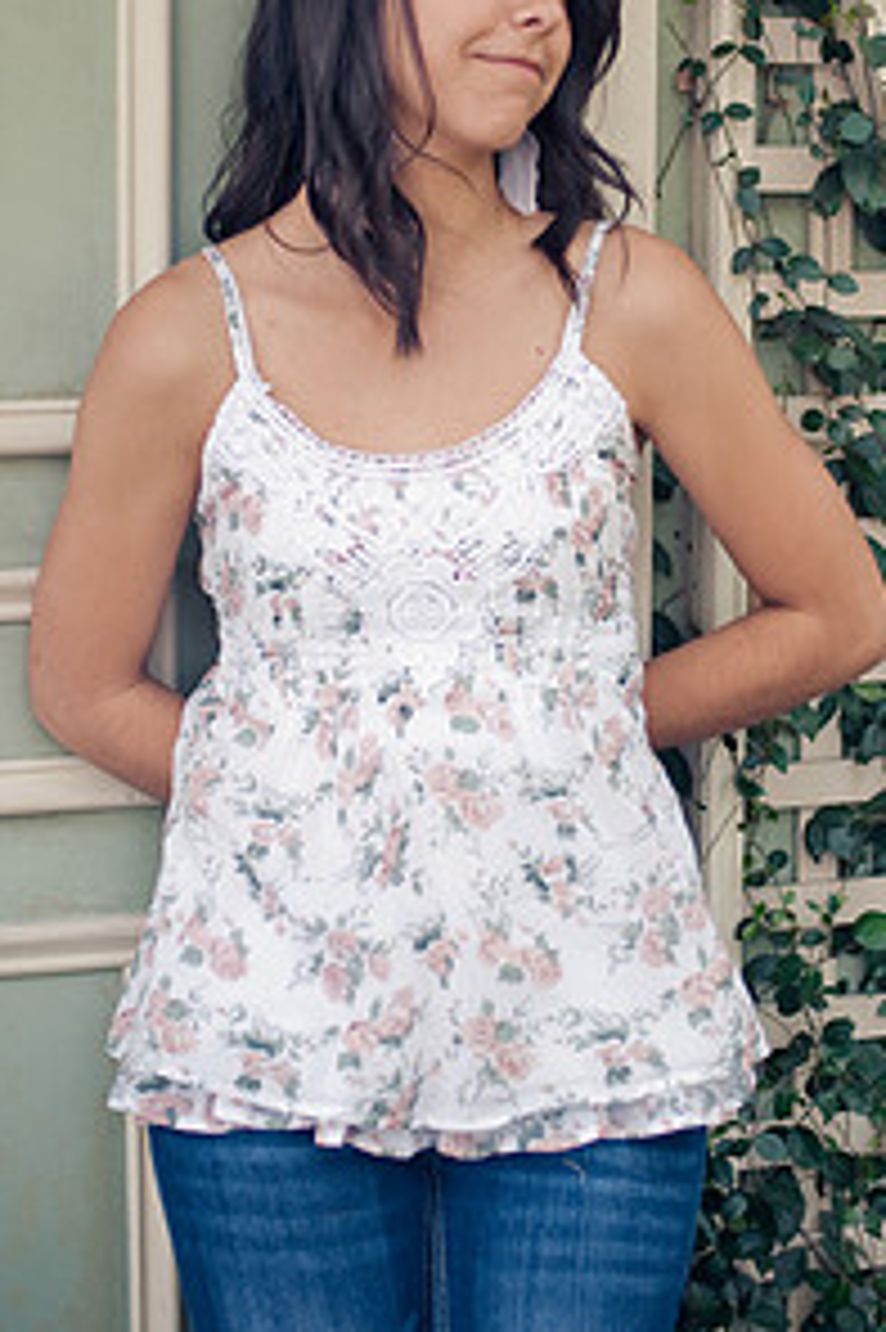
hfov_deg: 17.9
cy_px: 495
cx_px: 623
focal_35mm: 76
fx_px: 2809
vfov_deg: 26.6
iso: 200
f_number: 2
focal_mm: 50
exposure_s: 1/200
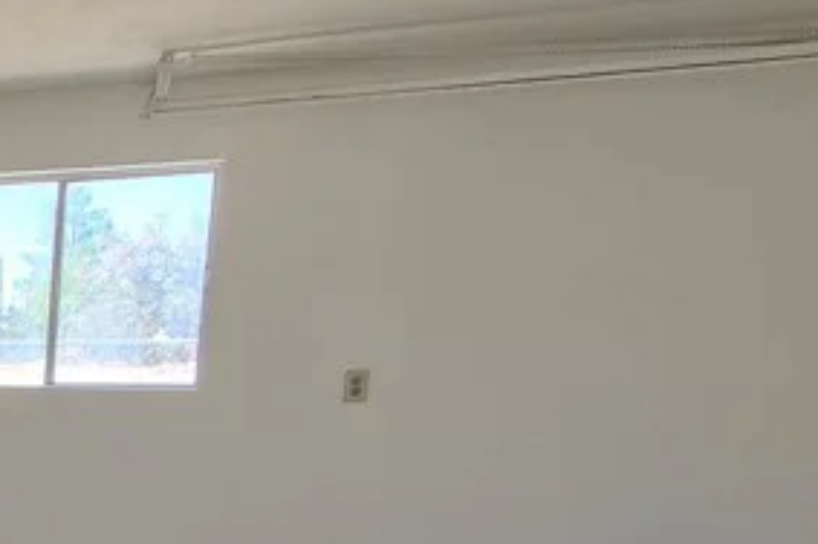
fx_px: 1112
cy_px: 616
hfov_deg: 28.7
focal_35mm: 49
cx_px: -358
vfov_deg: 25.3
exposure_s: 1/120
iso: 40
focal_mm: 1.7
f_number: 2.2
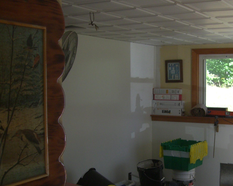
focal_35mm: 59
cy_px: 117
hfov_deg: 31.2
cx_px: 184
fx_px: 407
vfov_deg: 25.7
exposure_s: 1/100
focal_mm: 6.2
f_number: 2.7
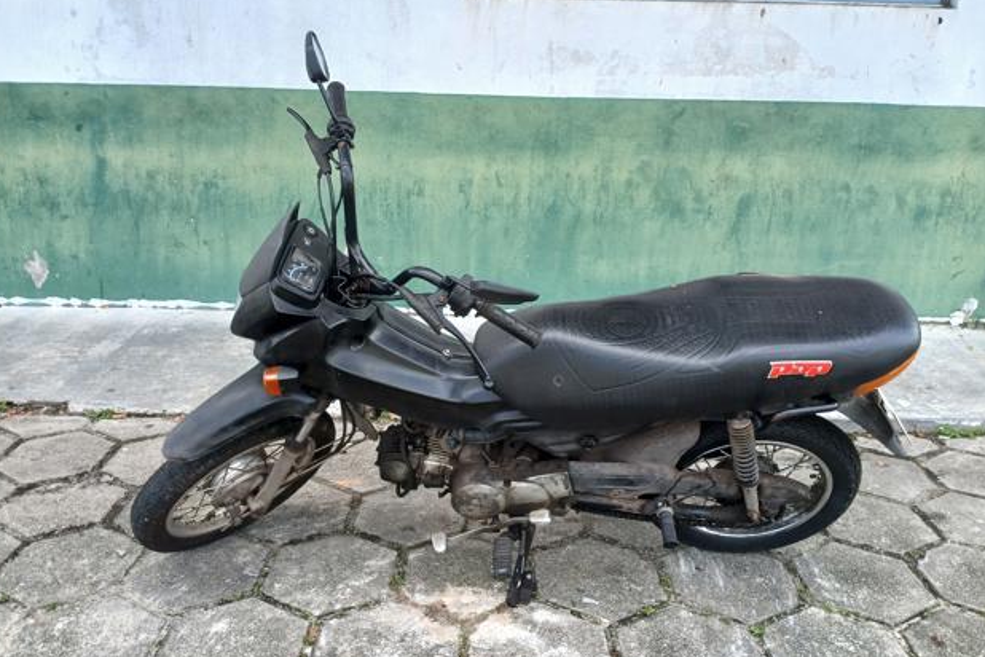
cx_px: 491
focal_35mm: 28
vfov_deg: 46.3
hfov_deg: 65.5
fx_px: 766
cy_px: 295
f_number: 1.8
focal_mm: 3.98
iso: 20
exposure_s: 1/120
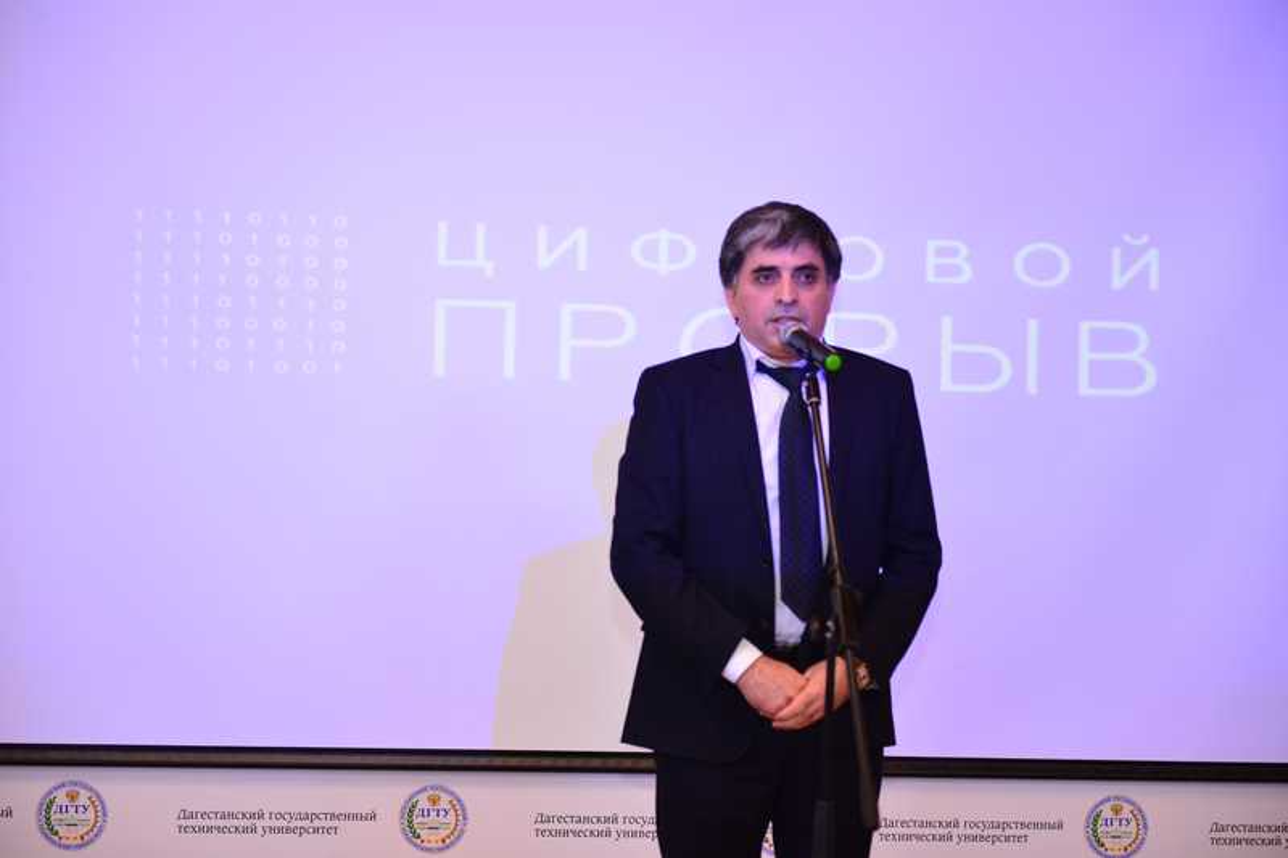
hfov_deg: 28.8
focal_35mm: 70
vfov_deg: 19.4
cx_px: 644
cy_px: 429
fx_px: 2504
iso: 1600
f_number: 2.8
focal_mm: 70
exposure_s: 1/160
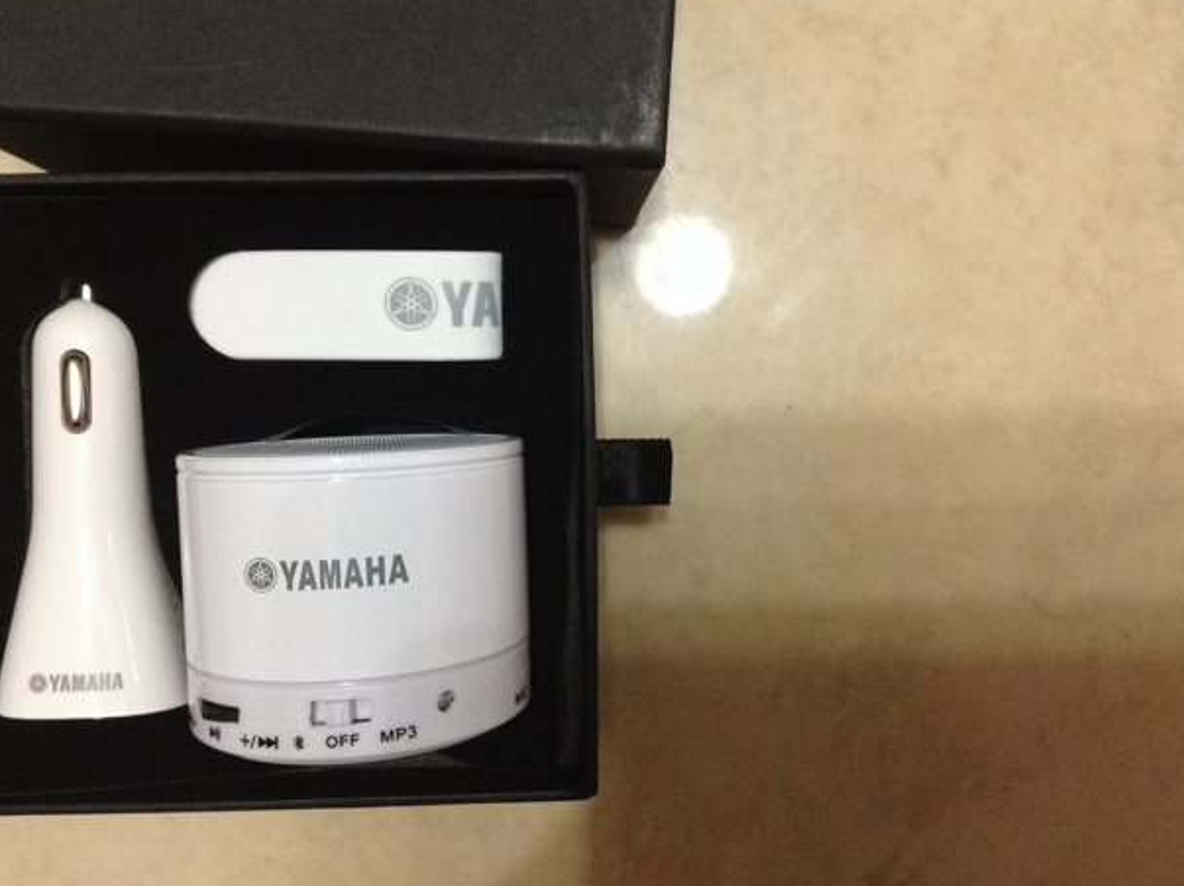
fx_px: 1196
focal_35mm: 35
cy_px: 448
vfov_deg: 40.6
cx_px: 579
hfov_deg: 52.7
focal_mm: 3.3
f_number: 2.4
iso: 250
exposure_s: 1/24
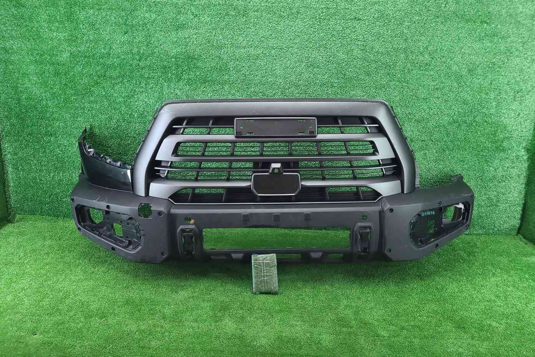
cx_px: 277
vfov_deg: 46.2
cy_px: 151
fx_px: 416
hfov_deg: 65.5
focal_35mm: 28
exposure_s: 1/50
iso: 213
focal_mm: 5.4
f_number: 1.8
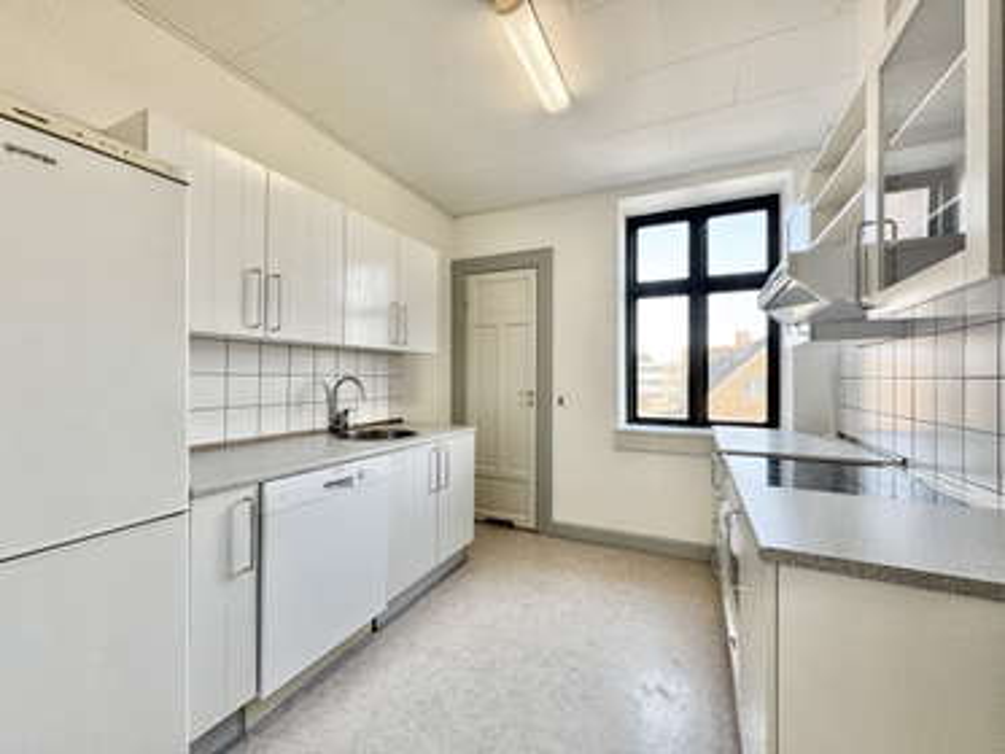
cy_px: 377
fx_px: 407
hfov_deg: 102.0
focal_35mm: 14
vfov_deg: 85.7
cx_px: 502
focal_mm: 2.22
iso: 100
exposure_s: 1/100
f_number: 2.2
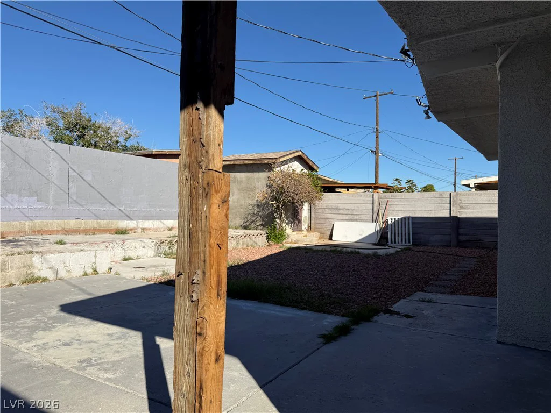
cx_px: 276
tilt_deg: +0.5
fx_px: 382
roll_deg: -0.9
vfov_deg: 56.8
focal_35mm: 24
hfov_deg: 71.6
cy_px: 206
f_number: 1.78
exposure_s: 1/6711
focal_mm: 6.76
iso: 80
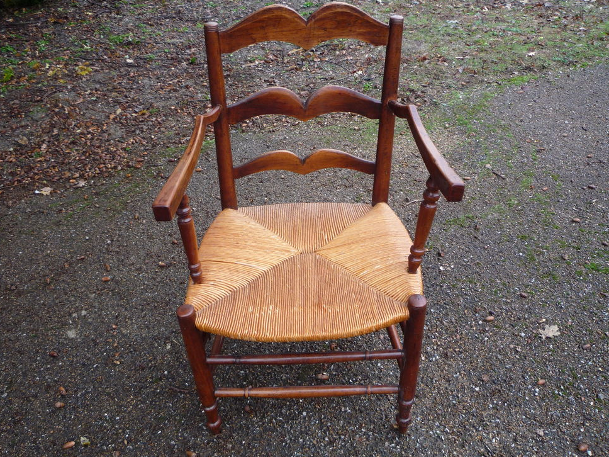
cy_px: 224
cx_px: 296
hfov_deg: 58.3
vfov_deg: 45.4
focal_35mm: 31
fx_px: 545
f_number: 3.3
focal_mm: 5.2
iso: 125
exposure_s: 1/30
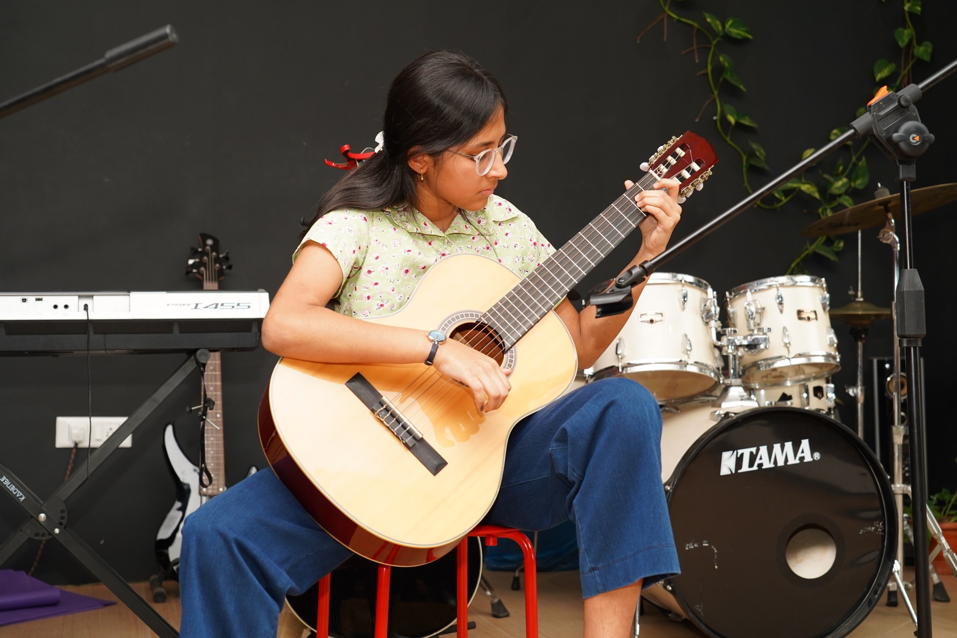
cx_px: 478
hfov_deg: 38.2
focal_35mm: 52
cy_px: 319
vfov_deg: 26.0
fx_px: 1382
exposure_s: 1/125
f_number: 5
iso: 800
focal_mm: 52
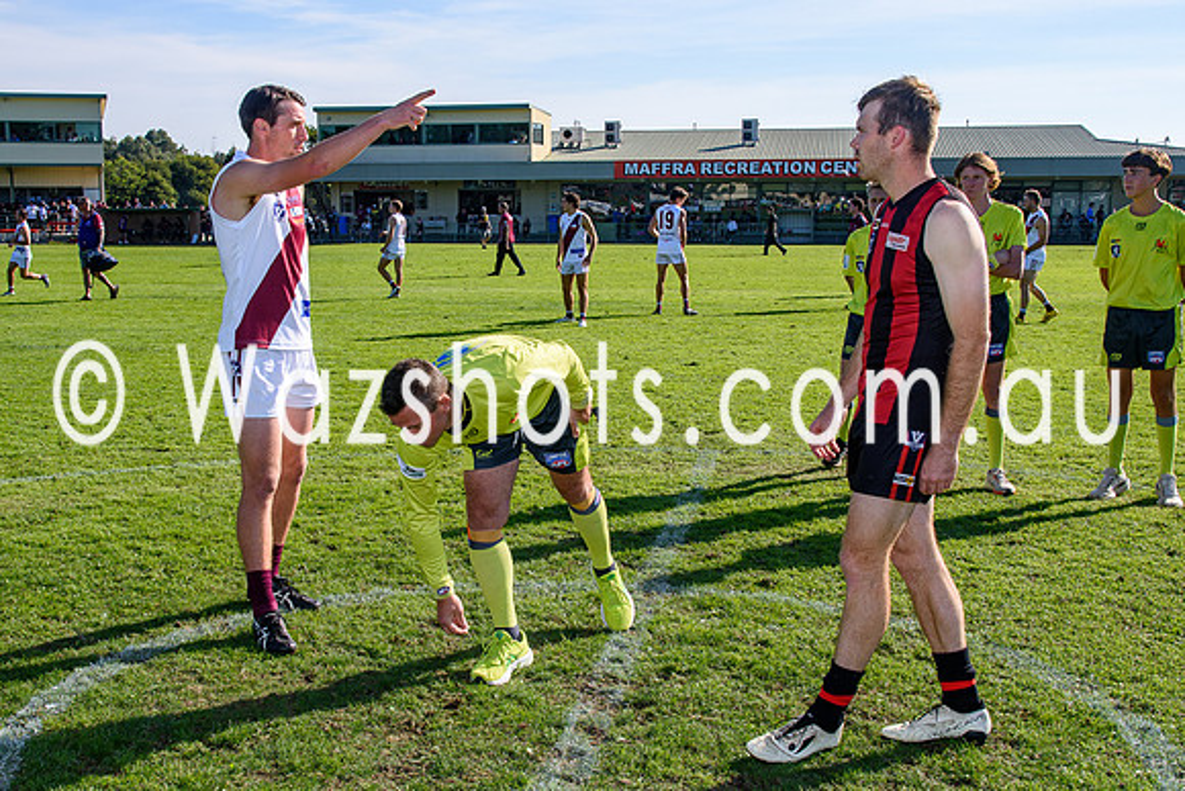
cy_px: 435
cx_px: 538
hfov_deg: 43.6
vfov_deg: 29.9
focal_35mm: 45
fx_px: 1480
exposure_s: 1/250
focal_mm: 22
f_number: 8
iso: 100
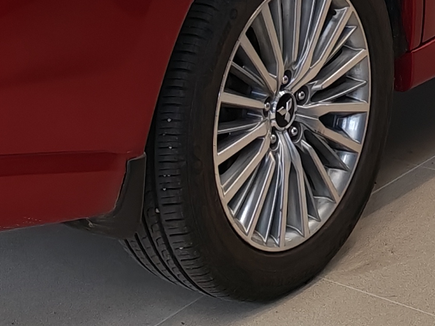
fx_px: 1684
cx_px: 100
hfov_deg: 14.6
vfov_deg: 10.7
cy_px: -158
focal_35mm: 134
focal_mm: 6.12
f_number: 1.9
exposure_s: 1/100
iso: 112
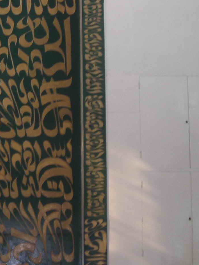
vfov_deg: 17.0
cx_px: -12
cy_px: 60
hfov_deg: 12.7
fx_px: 882
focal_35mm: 115
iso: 63
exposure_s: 1/30
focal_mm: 6.3
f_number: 3.2
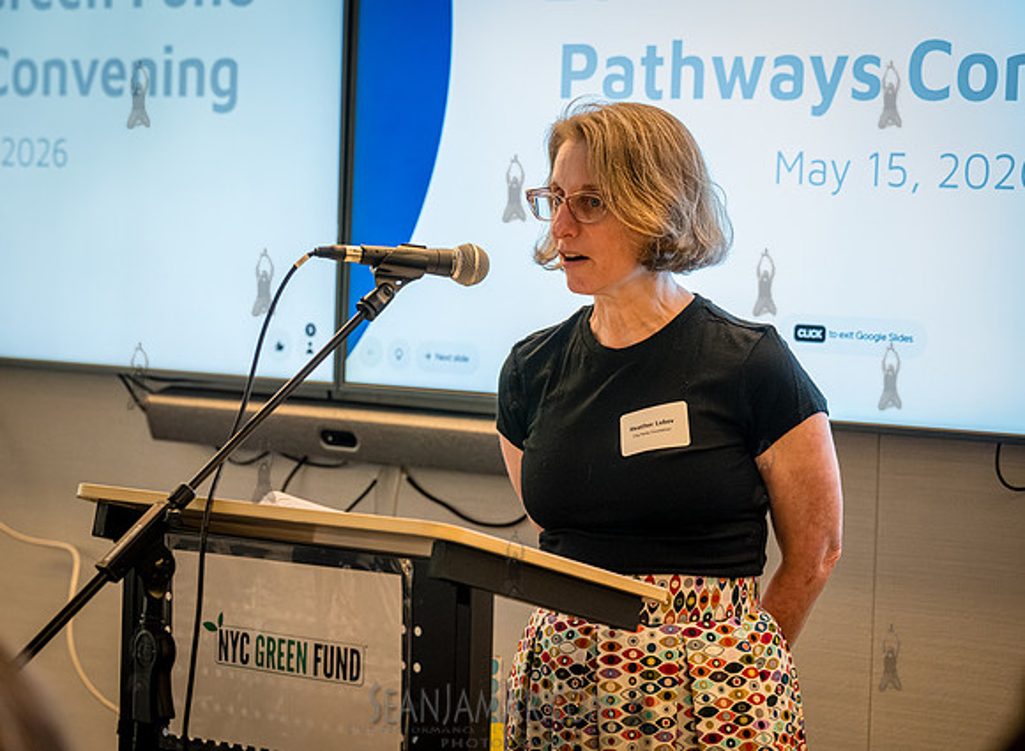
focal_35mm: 105
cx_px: 461
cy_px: 376
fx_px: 3071
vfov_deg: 13.9
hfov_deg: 18.9
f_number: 4
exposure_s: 1/250
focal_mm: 98
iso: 5000
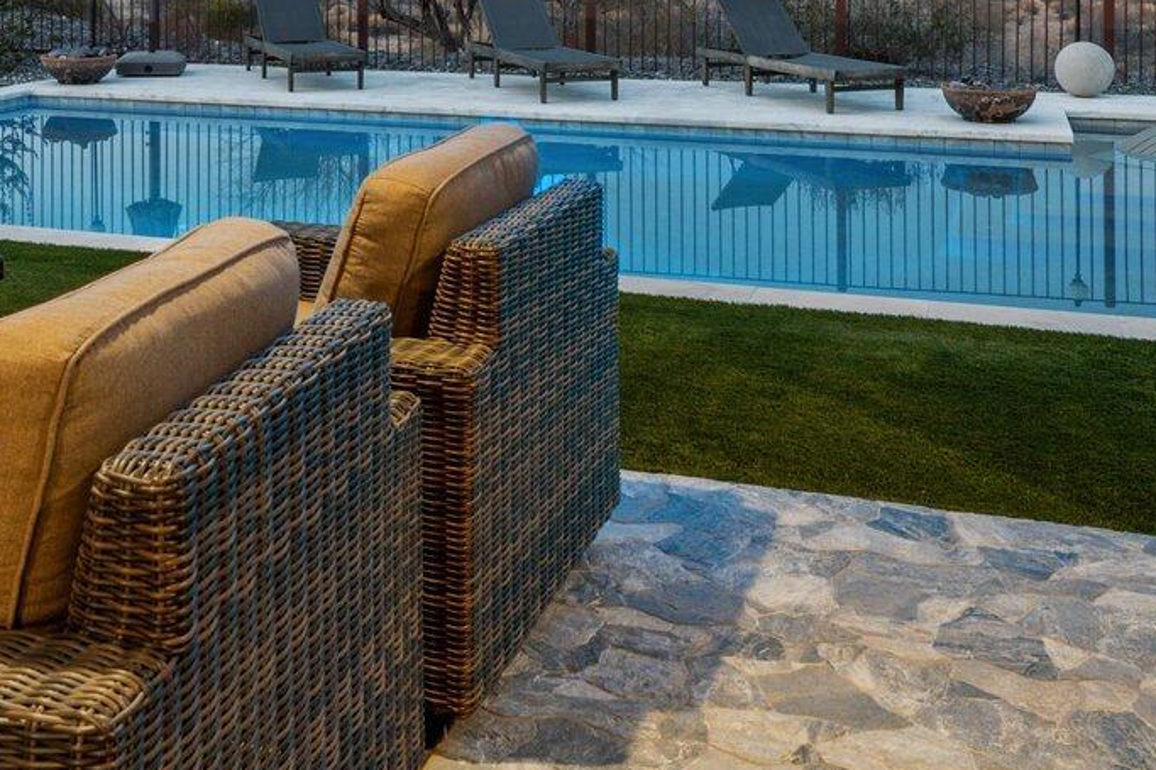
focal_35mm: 46
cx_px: 476
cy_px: -80
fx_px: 1473
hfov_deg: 42.7
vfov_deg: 26.9
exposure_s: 1.6
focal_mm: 15.3
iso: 400
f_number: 8
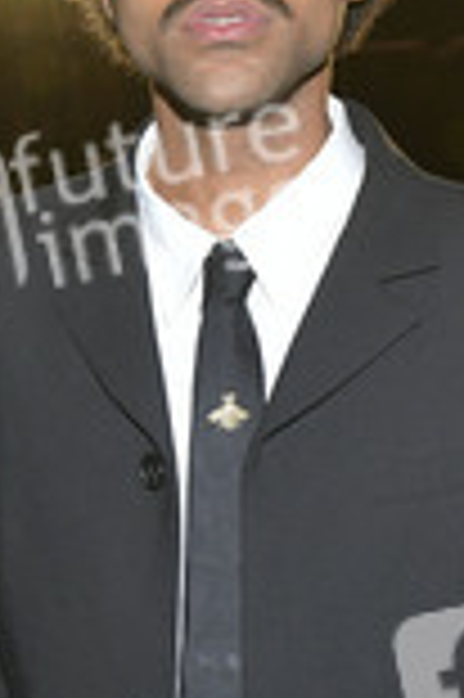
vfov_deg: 26.9
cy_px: 437
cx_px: 216
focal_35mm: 75
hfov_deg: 18.1
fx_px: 1453
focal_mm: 29
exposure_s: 1/250
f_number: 6.3
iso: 1600
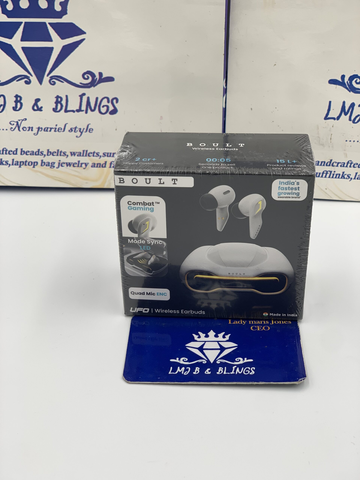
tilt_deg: -34.4
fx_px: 721
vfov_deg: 36.8
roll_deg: +1.3
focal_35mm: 52
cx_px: 180
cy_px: 240
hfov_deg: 28.0
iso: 16
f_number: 2.4
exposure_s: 1/119
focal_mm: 6
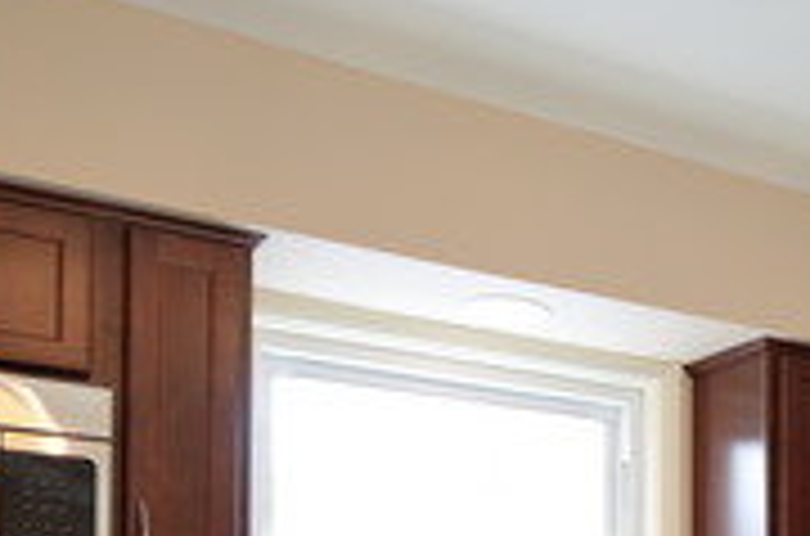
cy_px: 716
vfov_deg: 19.3
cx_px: 729
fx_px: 1436
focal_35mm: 64
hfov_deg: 30.1
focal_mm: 12
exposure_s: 1/30
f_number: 4
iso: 100
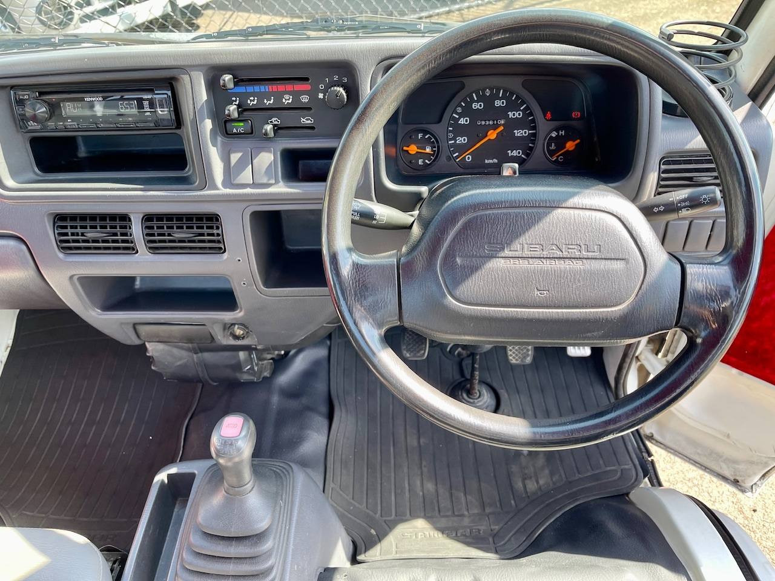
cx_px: 388
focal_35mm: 25
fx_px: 560
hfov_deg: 69.4
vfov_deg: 54.9
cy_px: 290
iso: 50
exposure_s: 1/121
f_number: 1.6
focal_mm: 5.1
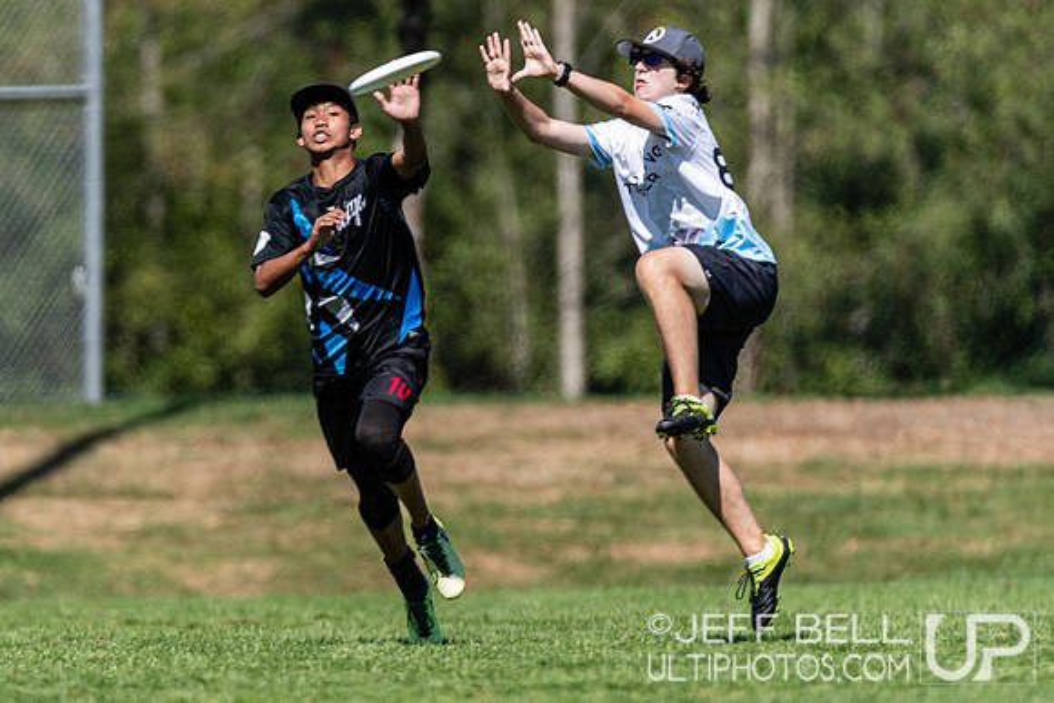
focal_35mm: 919
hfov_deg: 2.2
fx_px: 26904
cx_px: 340
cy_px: 269
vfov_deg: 1.5
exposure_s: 1/1000
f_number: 4
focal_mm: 400
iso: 100
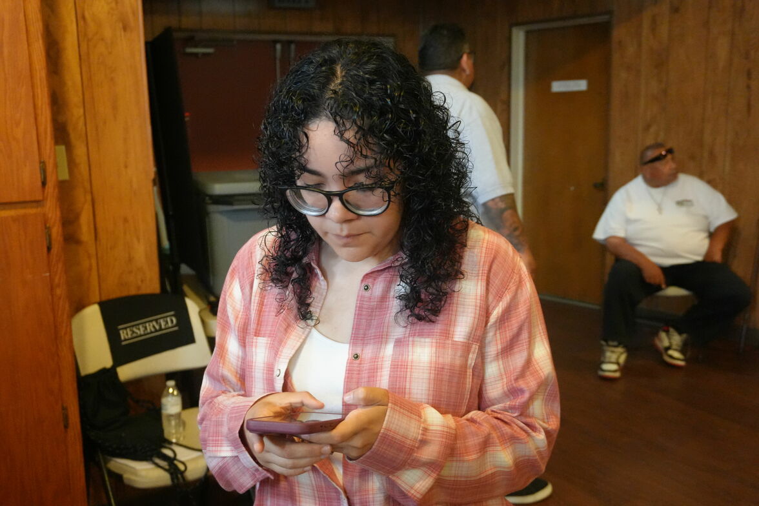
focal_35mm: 38
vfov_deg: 35.5
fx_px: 791
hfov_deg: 51.3
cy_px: 253
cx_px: 380
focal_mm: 25
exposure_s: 1/100
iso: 6400
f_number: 4.5
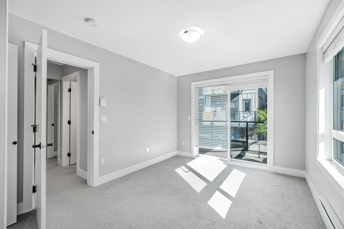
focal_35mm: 15
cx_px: 172
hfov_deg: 100.4
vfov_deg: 77.3
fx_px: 143
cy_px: 114
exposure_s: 1/80
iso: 80
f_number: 4
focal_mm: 10
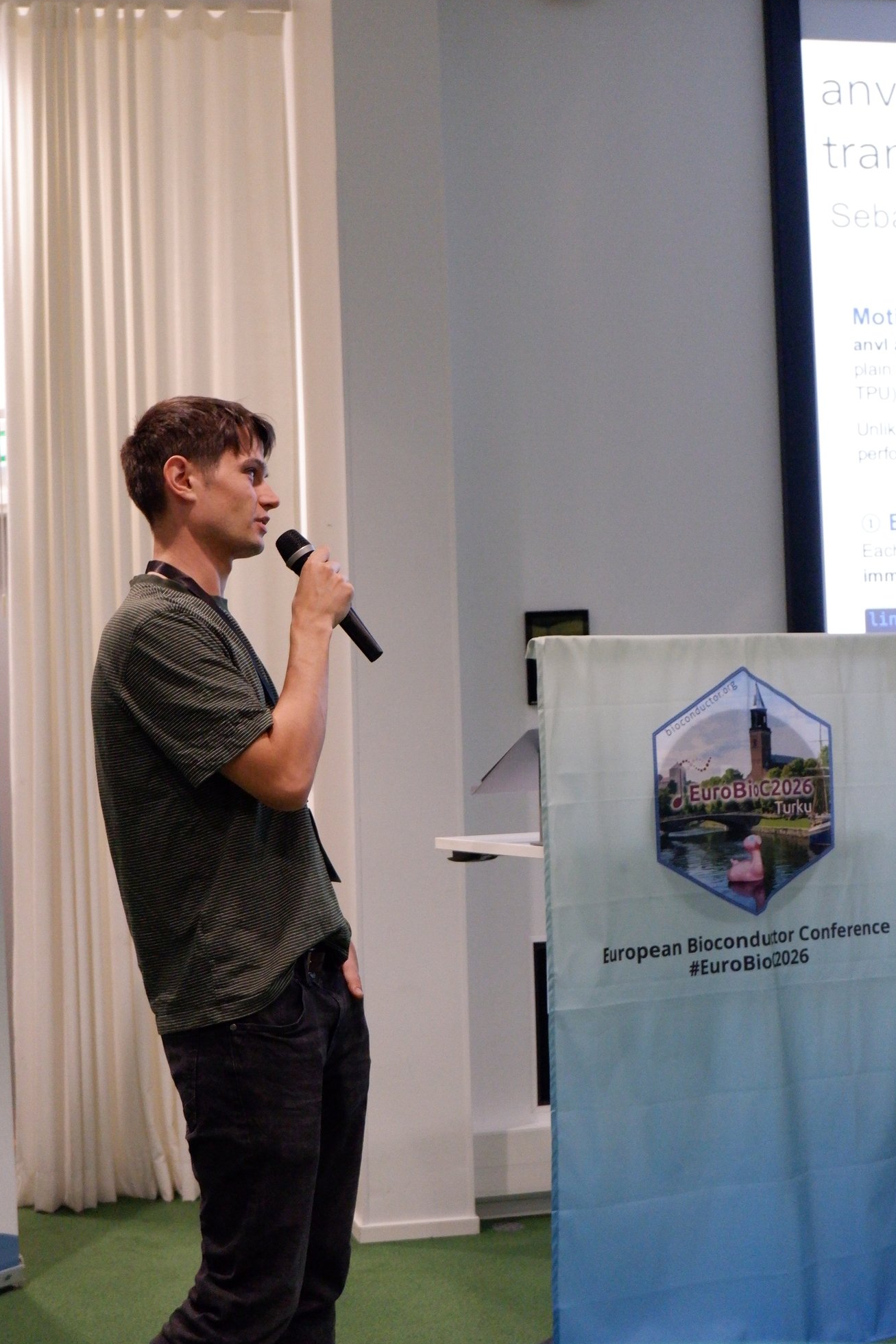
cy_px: 677
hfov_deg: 27.5
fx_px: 1829
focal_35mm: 49
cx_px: 452
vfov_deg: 40.3
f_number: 4.9
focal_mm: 32.3
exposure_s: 1/200
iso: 6400
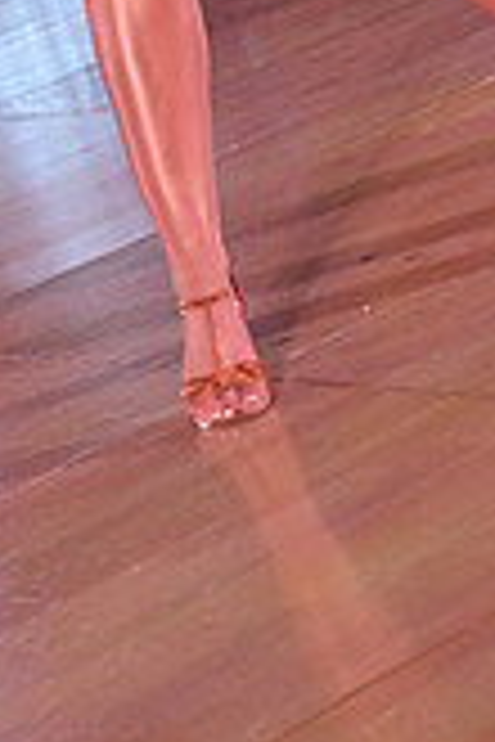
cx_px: 506
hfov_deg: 8.8
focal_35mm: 155
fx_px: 3197
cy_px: -351
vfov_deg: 12.6
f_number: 6.3
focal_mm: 44
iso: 3200
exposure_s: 1/320
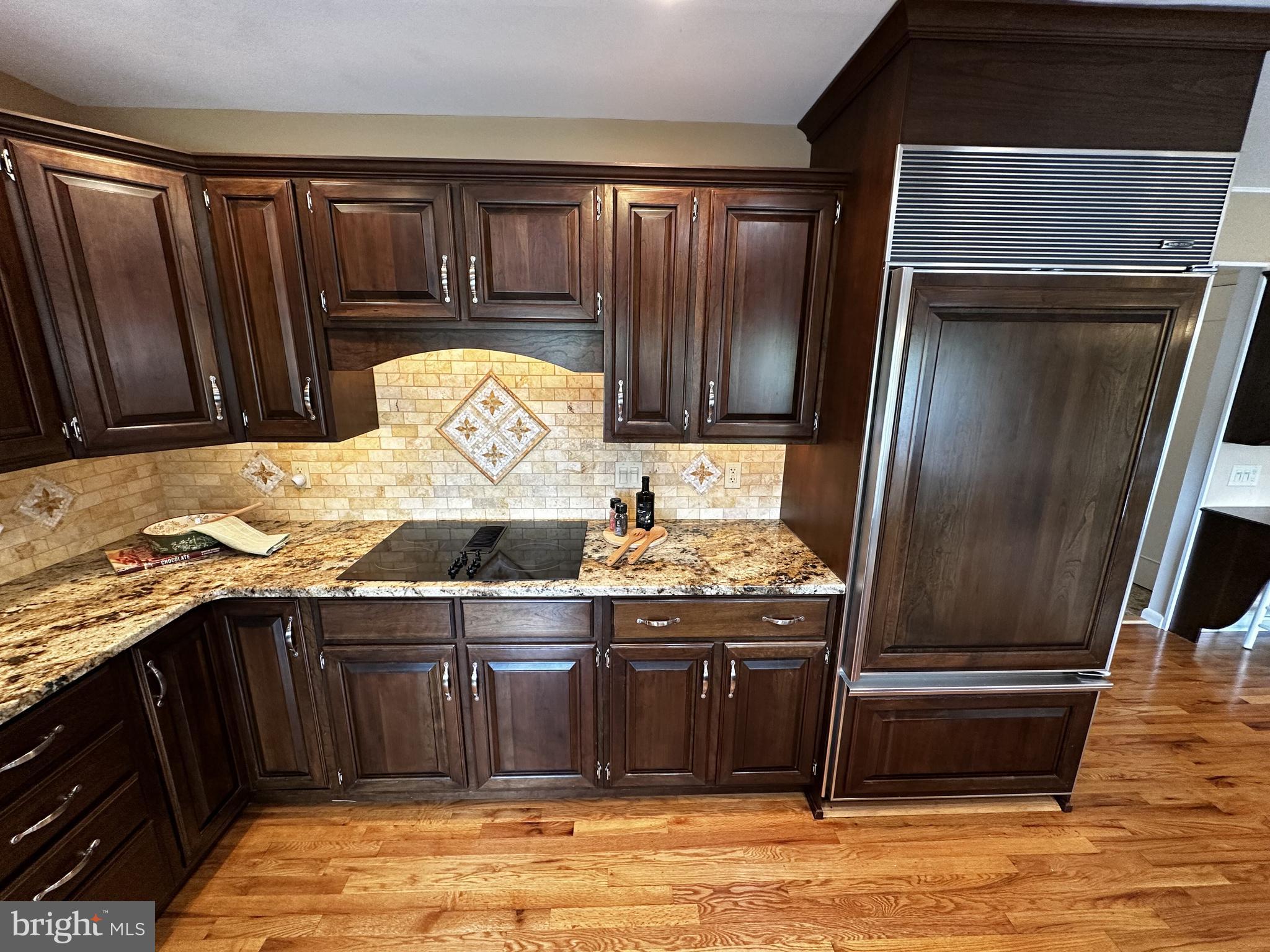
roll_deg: -1.4
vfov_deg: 85.7
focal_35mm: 14
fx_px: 514
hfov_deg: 102.1
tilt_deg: -13.1
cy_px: 476
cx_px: 635
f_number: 2.2
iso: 250
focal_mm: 2.22
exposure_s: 1/60
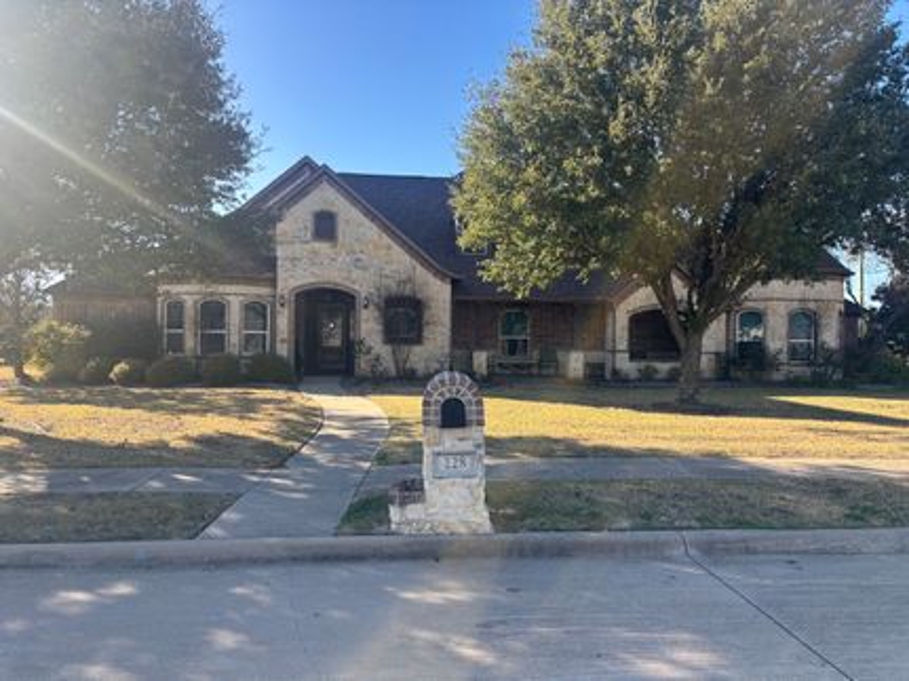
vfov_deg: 53.0
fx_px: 683
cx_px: 454
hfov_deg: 67.3
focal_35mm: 26
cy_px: 340
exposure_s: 1/894
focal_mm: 5.96
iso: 50
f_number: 1.6
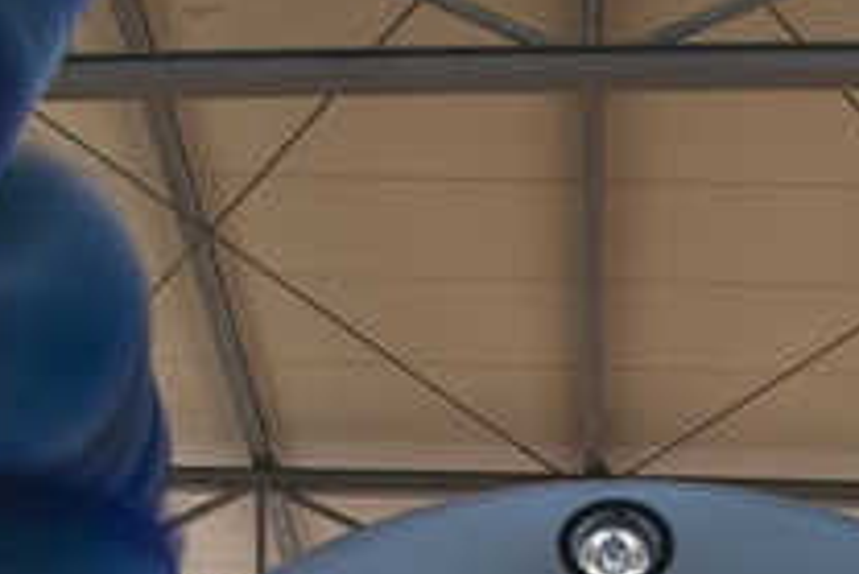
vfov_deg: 11.2
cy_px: 1185
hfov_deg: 18.5
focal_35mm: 110
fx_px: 2630
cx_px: 553
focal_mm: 17
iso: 400
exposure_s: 1/8
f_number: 5
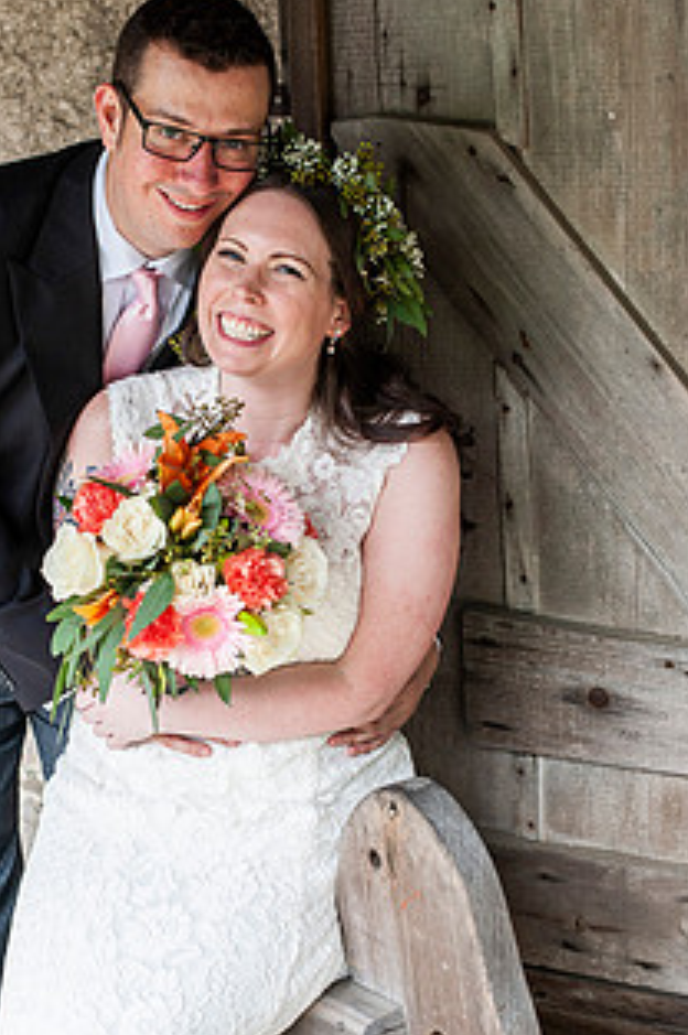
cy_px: 546
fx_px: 2068
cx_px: 243
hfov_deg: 18.8
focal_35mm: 72
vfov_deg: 28.1
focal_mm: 50
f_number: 4.5
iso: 640
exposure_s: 1/640
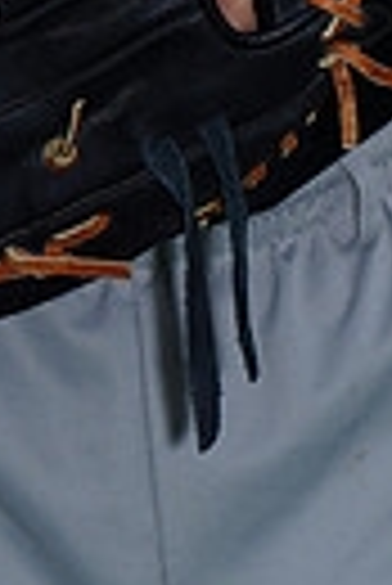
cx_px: 160
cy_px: -616
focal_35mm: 889
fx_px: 14481
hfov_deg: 1.6
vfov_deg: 2.3
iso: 200
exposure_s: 1/200
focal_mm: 200
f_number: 9
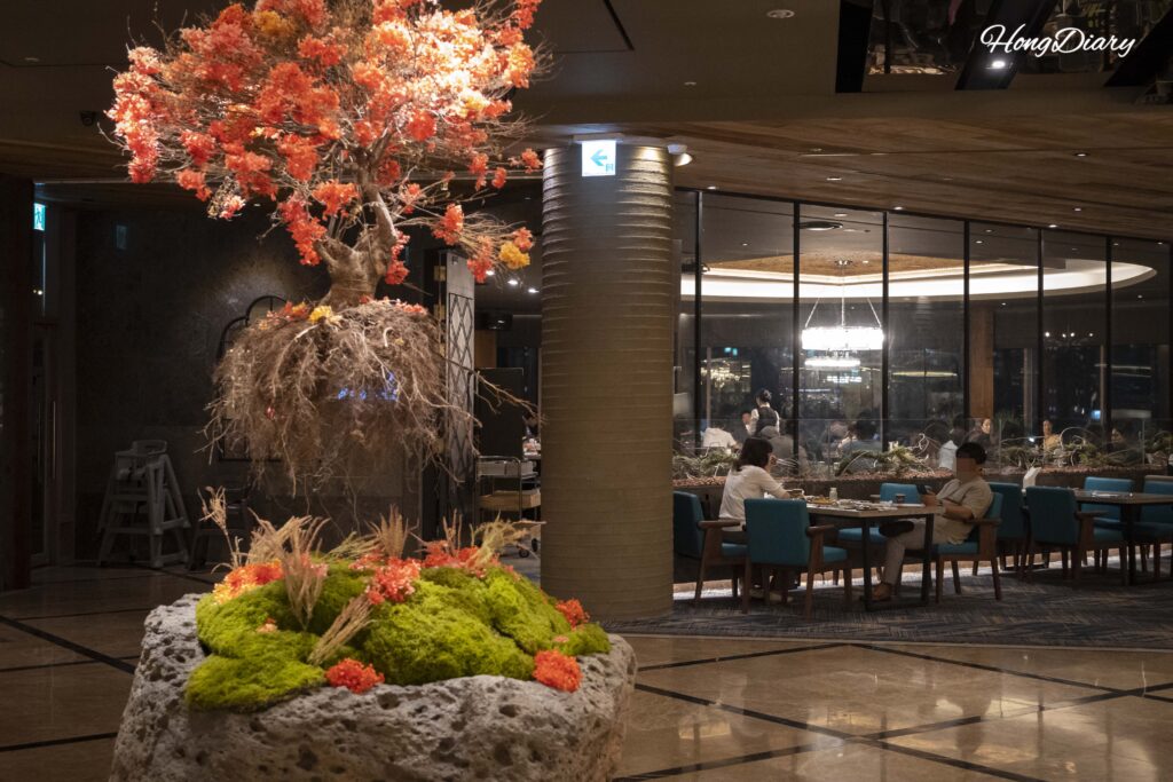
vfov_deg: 29.3
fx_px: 1499
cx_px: 586
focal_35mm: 46
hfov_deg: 42.7
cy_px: 391
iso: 12800
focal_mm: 46
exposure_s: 1/160
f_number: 5.6
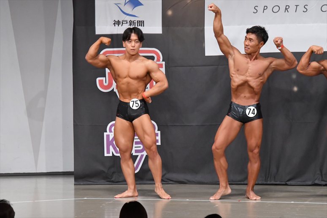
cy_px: 109
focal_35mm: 217
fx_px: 1970
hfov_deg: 9.5
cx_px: 164
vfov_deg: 6.3
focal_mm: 145
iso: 6400
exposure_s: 1/400
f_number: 5.6
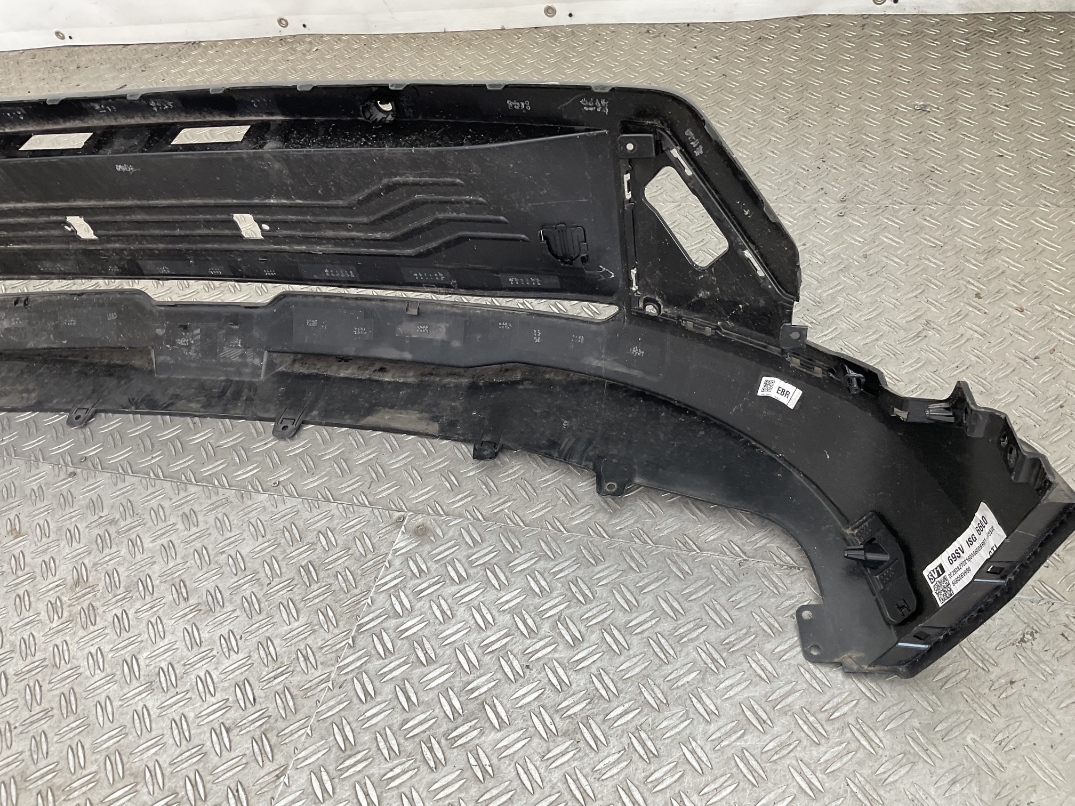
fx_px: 901
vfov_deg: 48.2
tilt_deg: -44.7
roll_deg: +11.8
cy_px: 403
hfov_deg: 61.7
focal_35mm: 29
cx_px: 538
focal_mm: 3
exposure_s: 1/120
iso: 32
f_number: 1.8
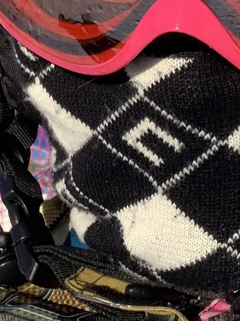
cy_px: 166
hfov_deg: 12.1
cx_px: 111
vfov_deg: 16.2
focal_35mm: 122
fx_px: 1129
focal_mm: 2.87
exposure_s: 1/949
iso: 16
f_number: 2.2
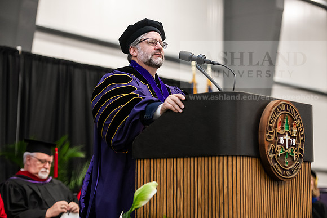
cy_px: 109
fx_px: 954
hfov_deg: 19.5
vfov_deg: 13.0
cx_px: 164
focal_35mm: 105
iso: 2500
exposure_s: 1/200
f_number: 3.2
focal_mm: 105
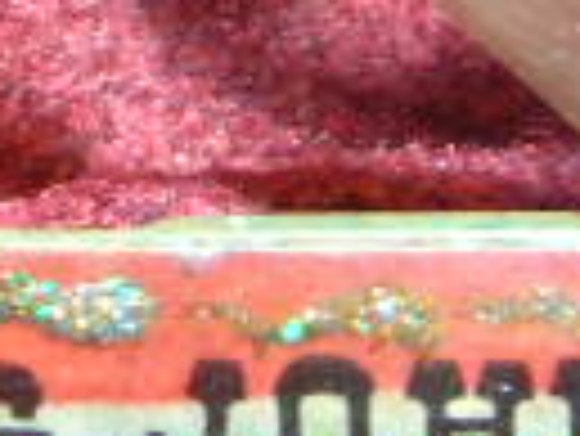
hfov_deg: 10.4
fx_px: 3170
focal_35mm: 189
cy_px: -180
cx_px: 72
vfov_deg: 7.7
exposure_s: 1/3.6
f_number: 3.2
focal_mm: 6.3
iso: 200
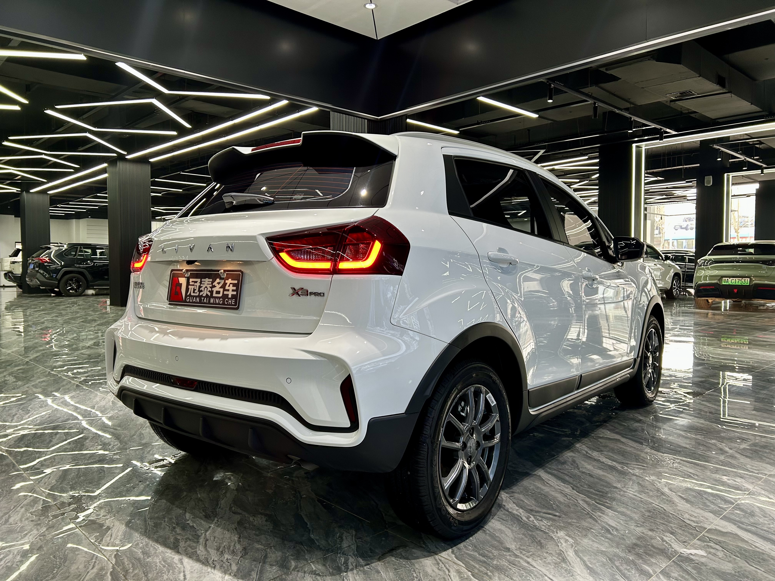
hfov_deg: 67.3
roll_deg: +0.6
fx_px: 582
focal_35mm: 26
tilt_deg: -2.7
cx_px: 388
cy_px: 290
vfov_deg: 53.1
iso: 80
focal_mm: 5.7
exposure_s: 1/100
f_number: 1.5
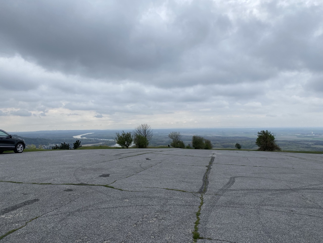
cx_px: 162
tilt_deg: +6.8
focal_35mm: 26
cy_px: 122
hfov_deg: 67.3
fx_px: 243
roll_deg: +3.4
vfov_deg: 53.1
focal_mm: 4.25
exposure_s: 1/2141
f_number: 1.8
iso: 32
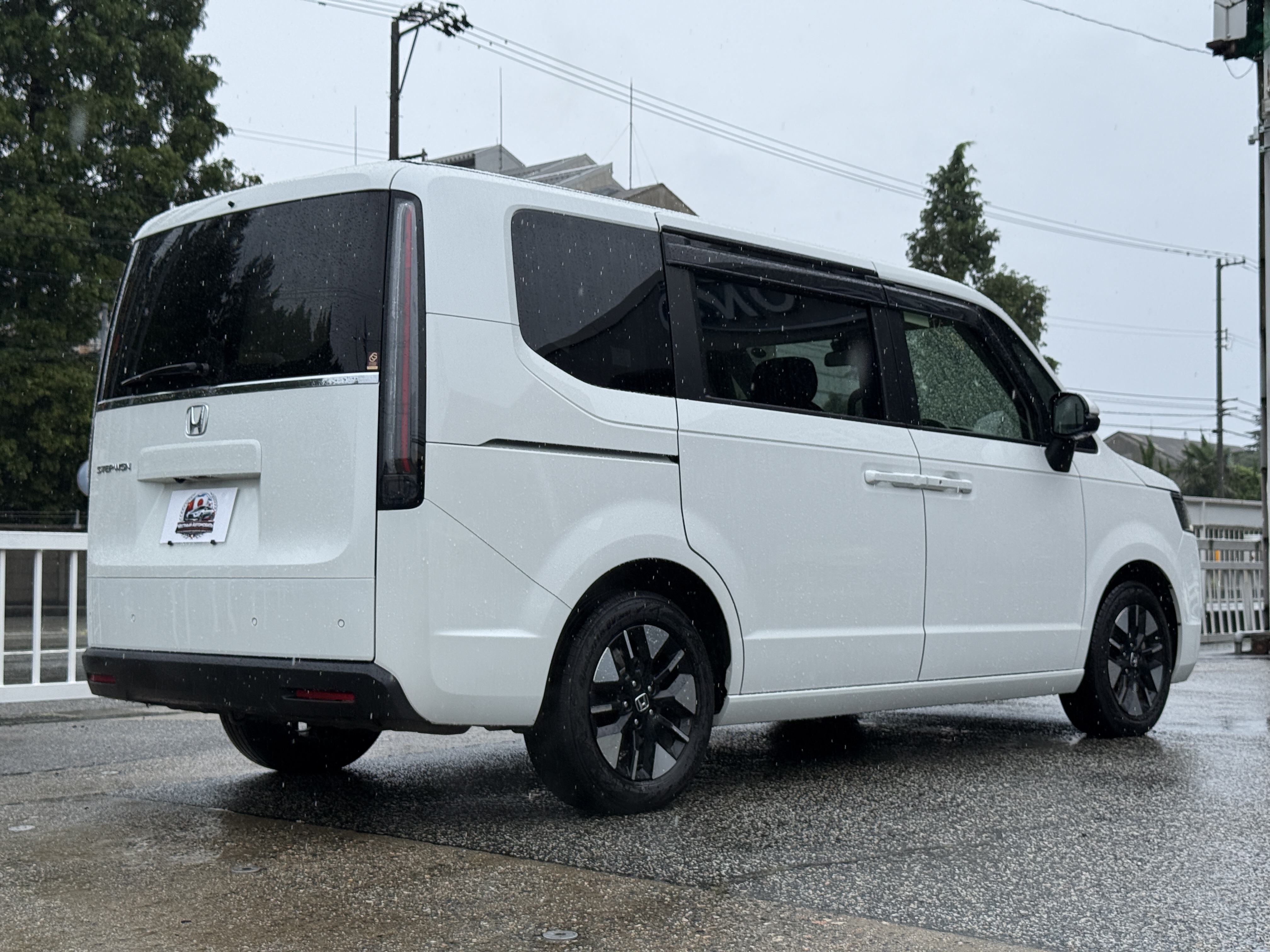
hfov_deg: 39.7
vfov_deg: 30.3
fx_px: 1761
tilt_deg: +3.0
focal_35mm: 48
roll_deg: +0.0
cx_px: 635
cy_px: 476
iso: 64
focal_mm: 6.76
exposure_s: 1/1307
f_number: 1.78
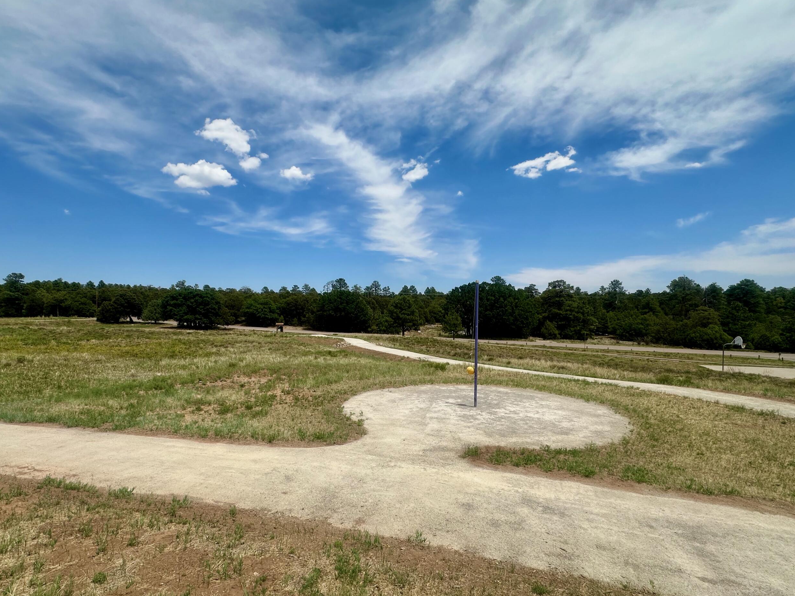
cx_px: 371
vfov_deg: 74.6
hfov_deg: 90.9
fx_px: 390
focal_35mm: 17
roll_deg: +0.1
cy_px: 325
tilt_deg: -2.7
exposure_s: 1/4000
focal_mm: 2.22
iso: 50
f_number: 2.2
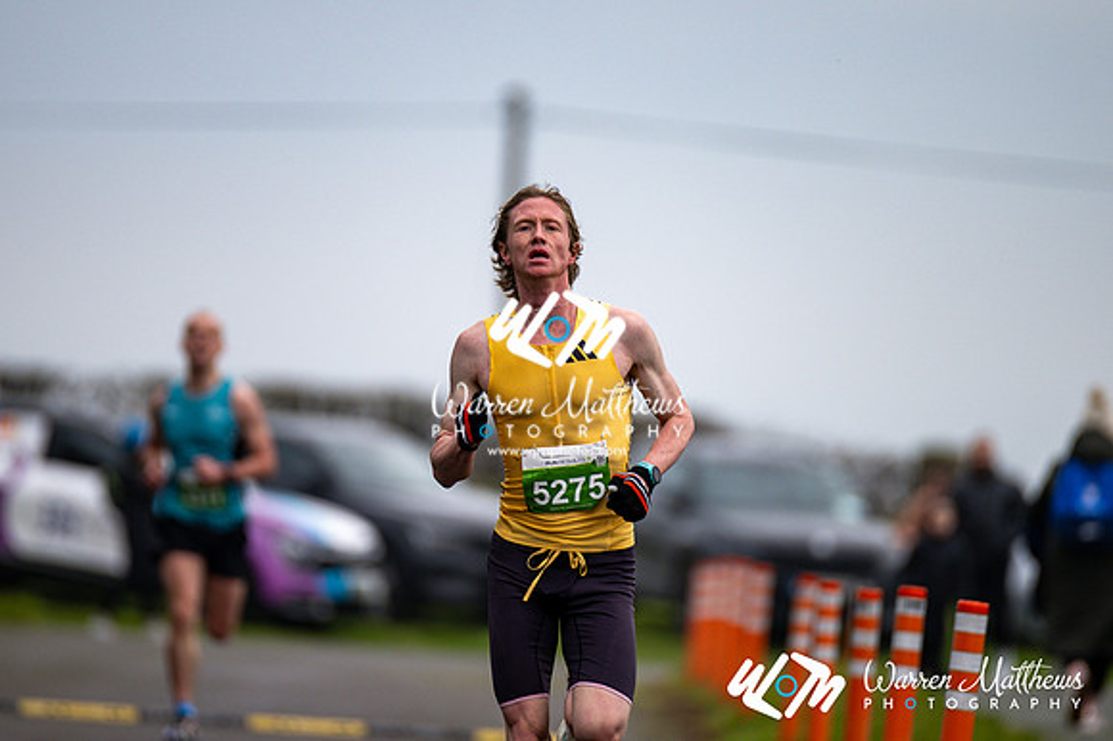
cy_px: 370
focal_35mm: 450
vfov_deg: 3.1
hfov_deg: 4.6
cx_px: 556
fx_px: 13904
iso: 220
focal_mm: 300
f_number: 2.8
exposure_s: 1/1600
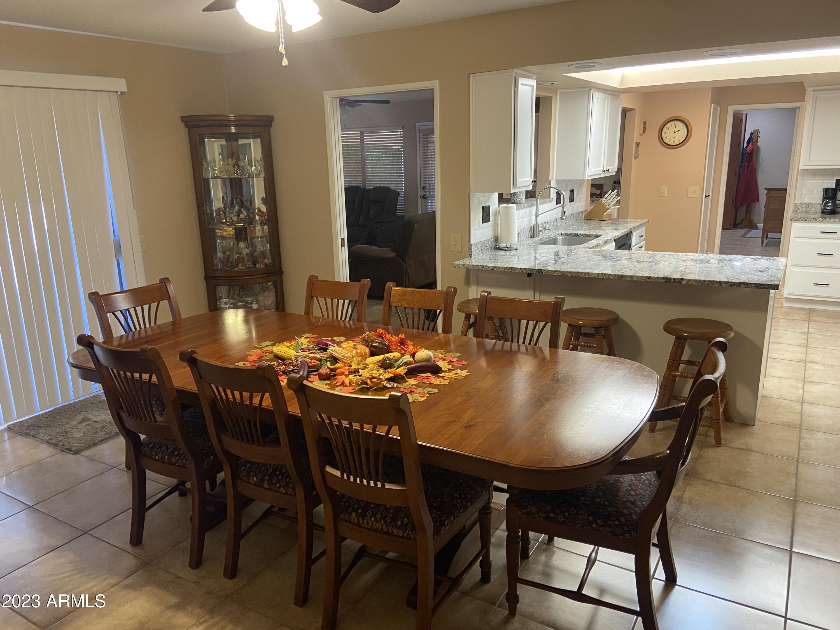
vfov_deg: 53.1
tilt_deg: -14.7
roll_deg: +1.0
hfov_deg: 67.3
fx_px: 631
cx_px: 420
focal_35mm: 26
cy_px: 315
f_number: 1.8
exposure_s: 1/60
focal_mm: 4.25
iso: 250
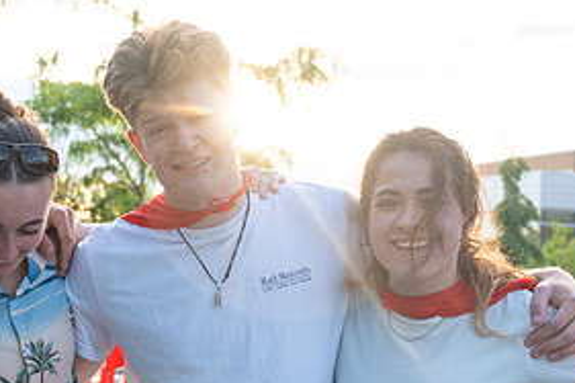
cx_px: 124
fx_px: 1405
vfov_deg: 15.5
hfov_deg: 22.8
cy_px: 218
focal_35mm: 88
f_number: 4
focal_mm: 34.5
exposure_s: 1/640
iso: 220
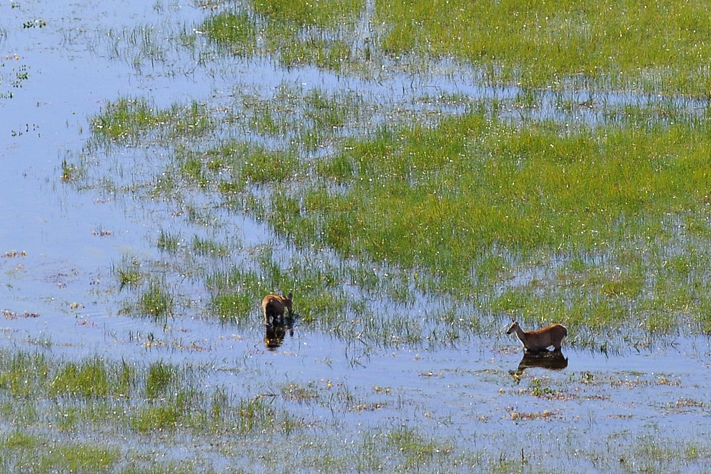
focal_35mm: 540
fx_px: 10665
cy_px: 124
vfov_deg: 2.5
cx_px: 470
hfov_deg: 3.8
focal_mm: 200
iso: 320
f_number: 5.6
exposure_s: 1/2000
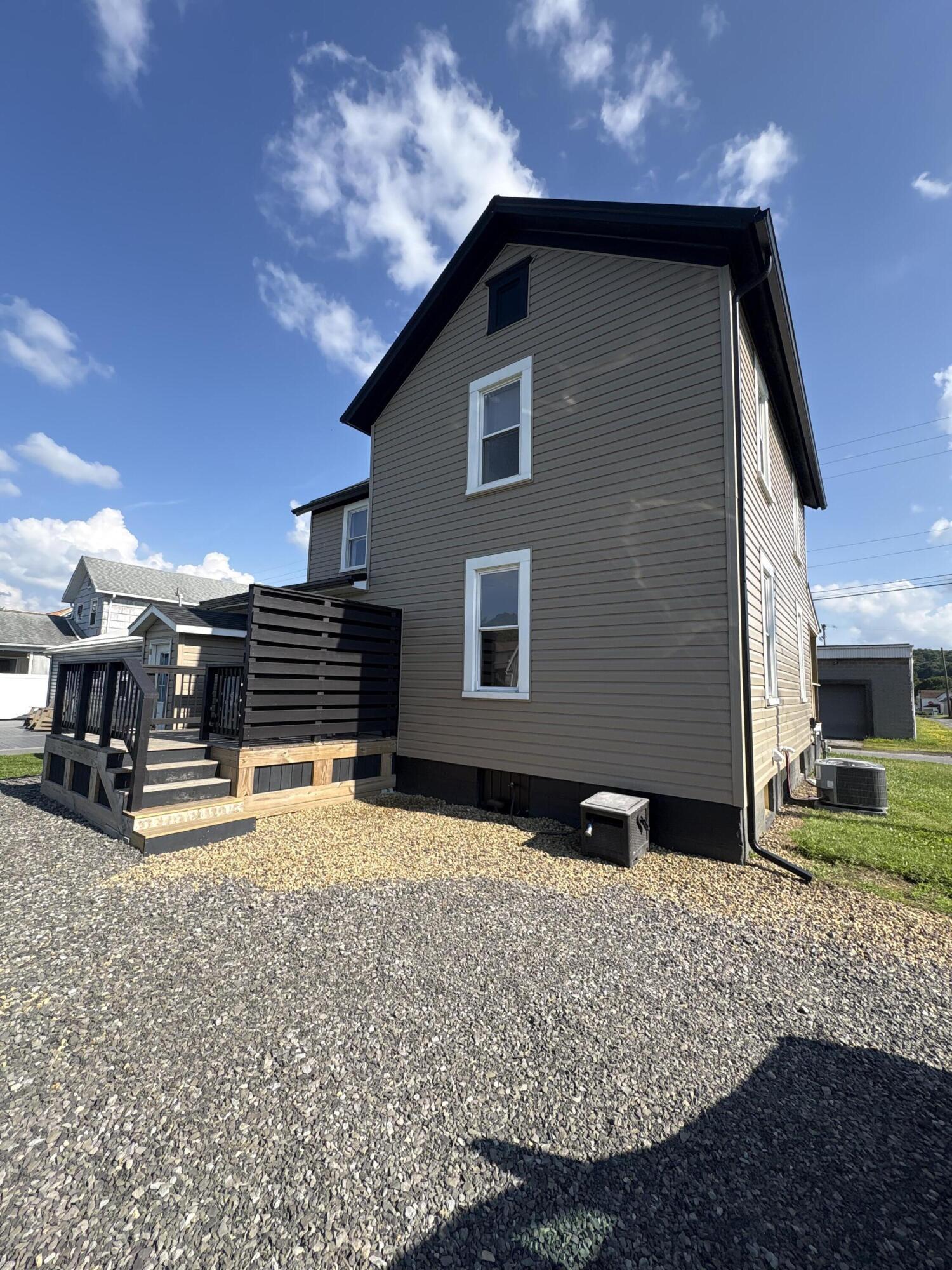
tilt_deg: +7.9
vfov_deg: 102.1
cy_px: 635
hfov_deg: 85.7
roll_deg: -1.2
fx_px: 513
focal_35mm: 14
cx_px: 476
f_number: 2.2
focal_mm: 2.22
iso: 40
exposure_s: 1/889
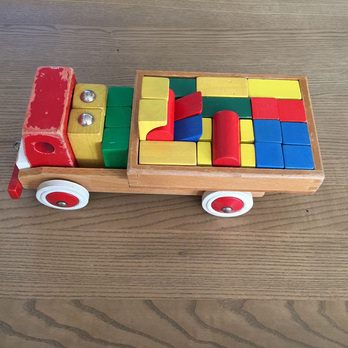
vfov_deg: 47.2
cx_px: 170
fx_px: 398
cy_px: 177
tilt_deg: -60.7
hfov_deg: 47.2
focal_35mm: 35
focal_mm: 4.15
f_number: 2.2
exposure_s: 1/33
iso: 160
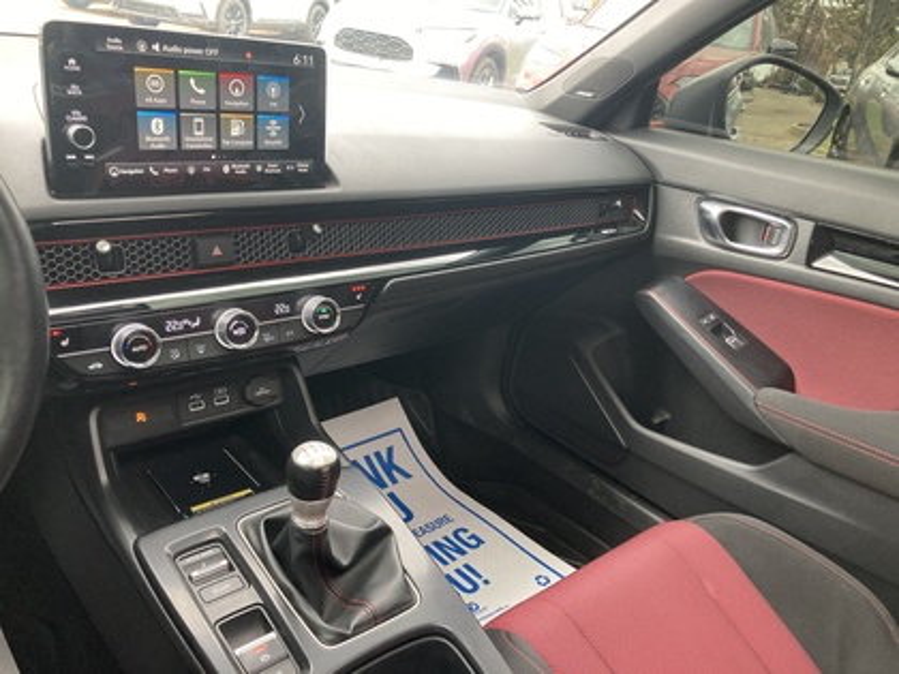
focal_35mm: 28
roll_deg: -10.2
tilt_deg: -23.4
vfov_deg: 49.7
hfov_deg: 63.4
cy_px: 337
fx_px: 727
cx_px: 450
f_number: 1.8
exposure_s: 1/60
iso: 125
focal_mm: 3.99
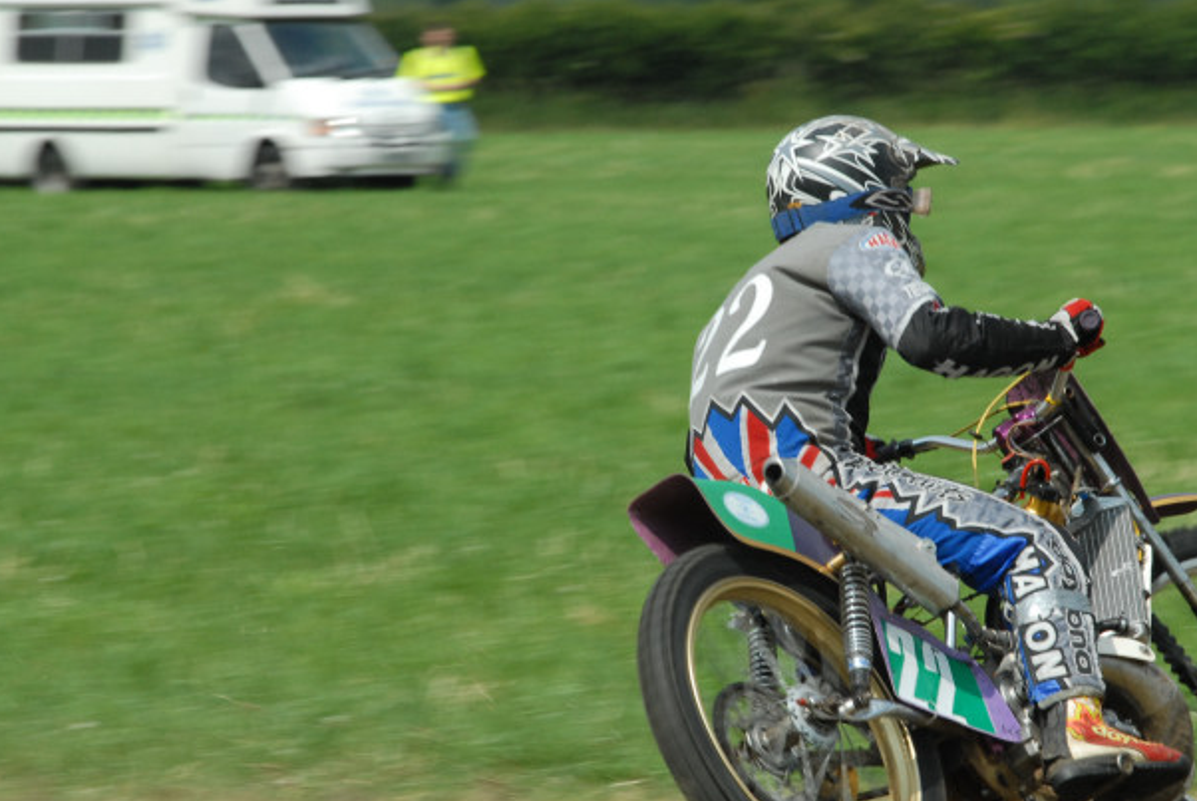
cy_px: 417
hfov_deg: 5.2
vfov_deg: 3.5
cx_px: 754
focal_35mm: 399
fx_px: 13283
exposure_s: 1/320
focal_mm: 200
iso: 400
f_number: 13
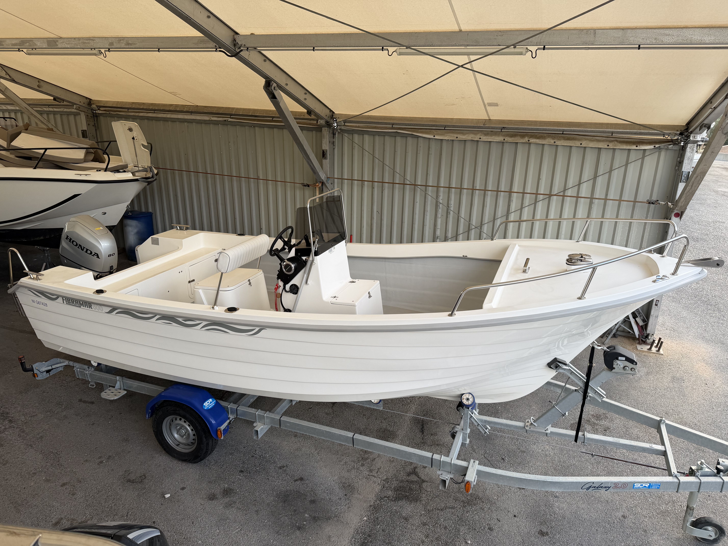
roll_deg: -0.8
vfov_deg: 56.8
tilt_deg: -20.5
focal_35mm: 24
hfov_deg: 71.6
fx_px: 505
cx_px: 364
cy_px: 273
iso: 80
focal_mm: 6.76
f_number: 1.78
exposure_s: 1/547
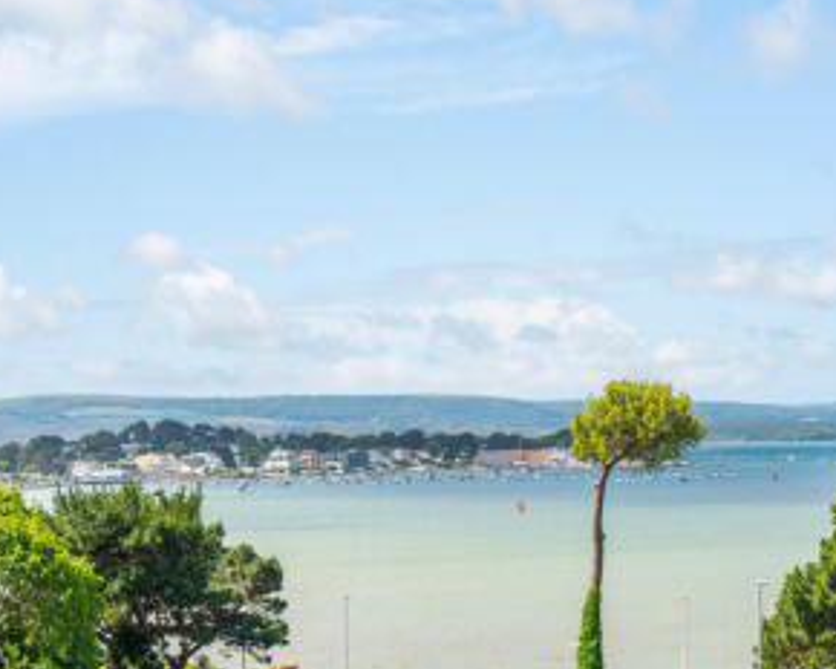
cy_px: 319
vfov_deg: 19.9
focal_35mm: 77
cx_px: 434
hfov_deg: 24.7
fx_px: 1905
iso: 200
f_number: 11
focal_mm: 50
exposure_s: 1/160
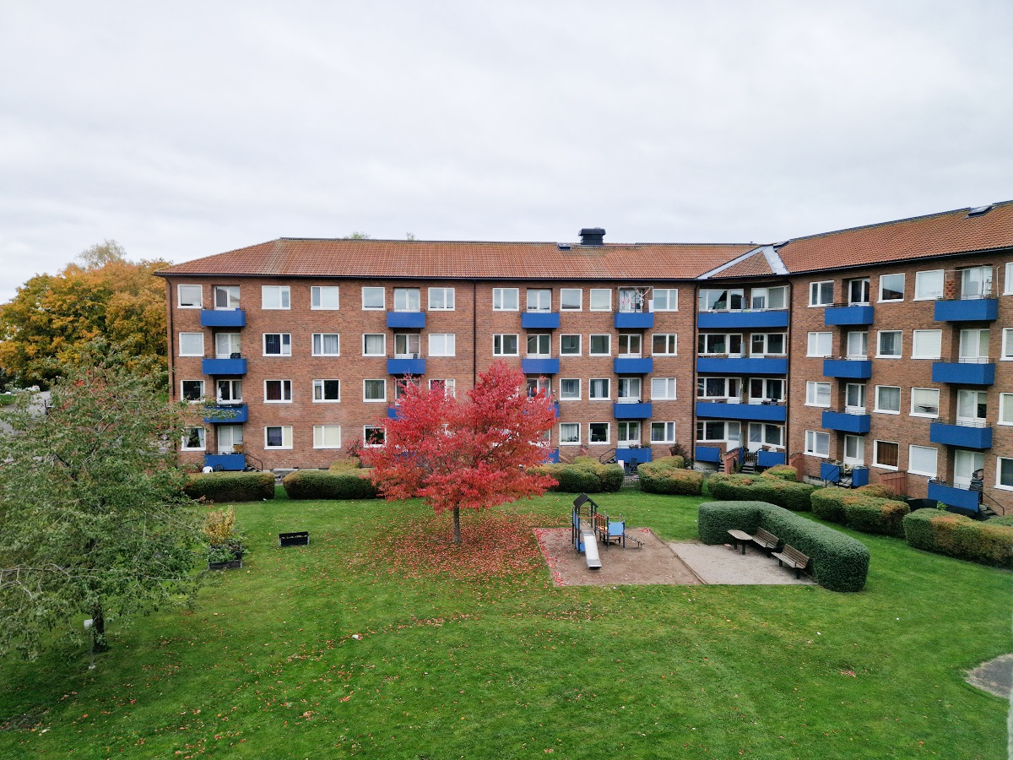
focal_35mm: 23
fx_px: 673
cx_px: 506
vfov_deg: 58.9
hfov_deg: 73.9
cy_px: 380
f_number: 1.8
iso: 50
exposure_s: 1/290
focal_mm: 5.4
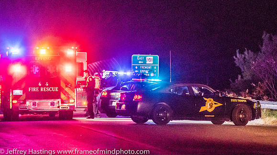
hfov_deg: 10.0
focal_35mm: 215
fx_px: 1579
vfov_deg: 5.6
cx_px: 156
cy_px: 86
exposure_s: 1/250
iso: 2000
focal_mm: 110
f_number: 4.5
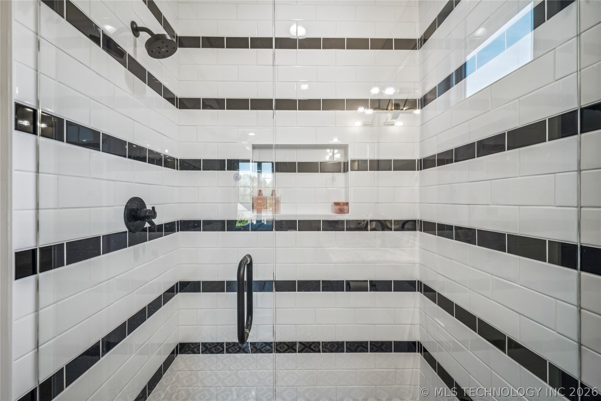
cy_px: 200
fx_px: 234
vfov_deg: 81.2
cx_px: 300
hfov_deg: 104.3
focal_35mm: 14
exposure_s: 1/50
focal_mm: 14
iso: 640
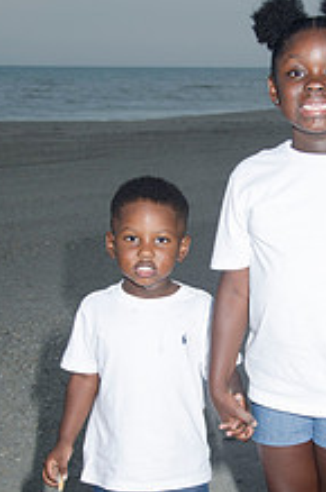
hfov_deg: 12.9
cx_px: 265
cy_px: 306
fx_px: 1433
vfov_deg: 19.5
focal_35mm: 105
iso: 100
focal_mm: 34
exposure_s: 1/250
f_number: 5.6
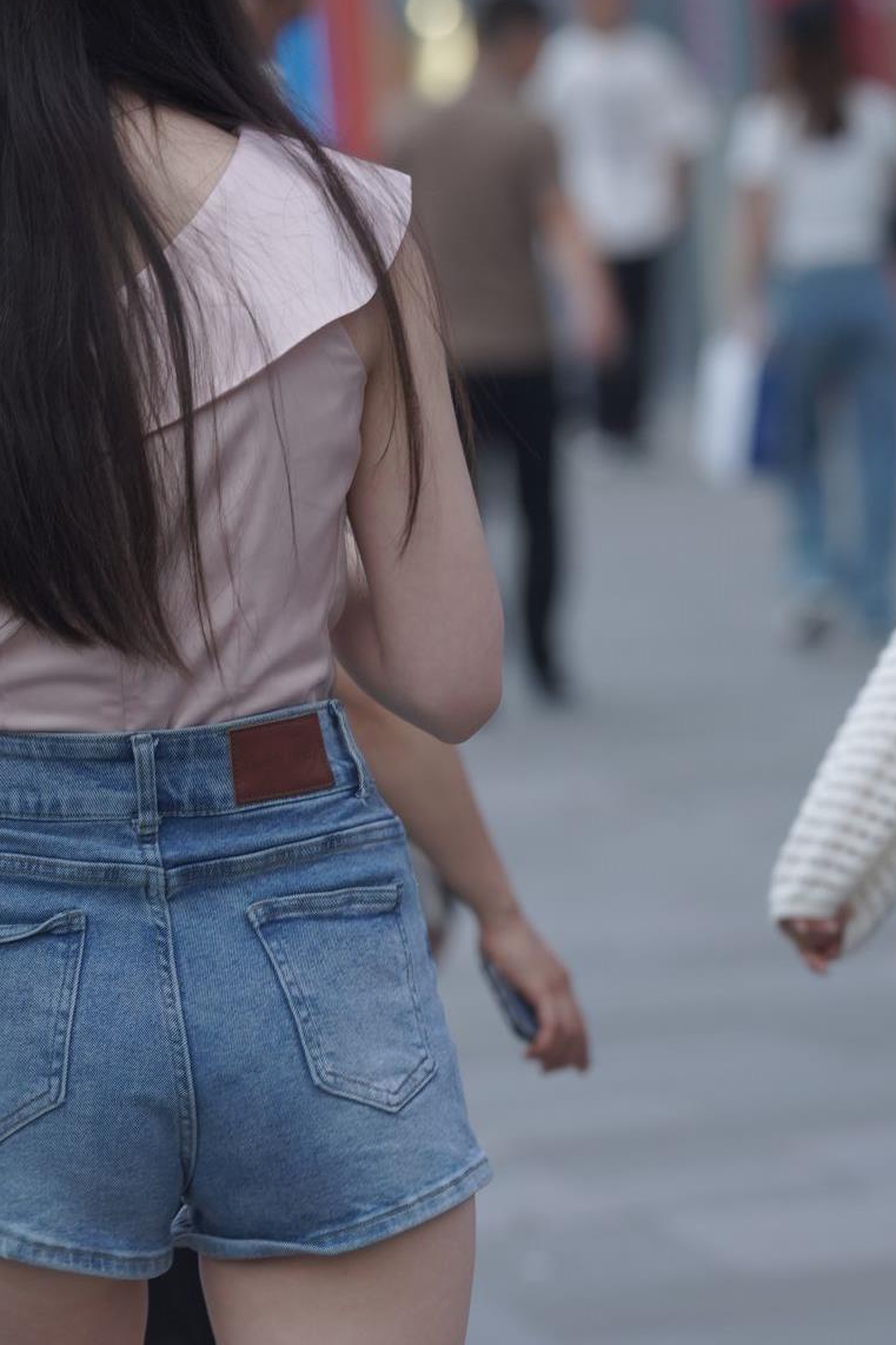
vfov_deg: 6.1
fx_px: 12584
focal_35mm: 337
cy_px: 1158
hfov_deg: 4.1
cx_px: 288
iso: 400
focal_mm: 135
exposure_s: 1/500
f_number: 3.5
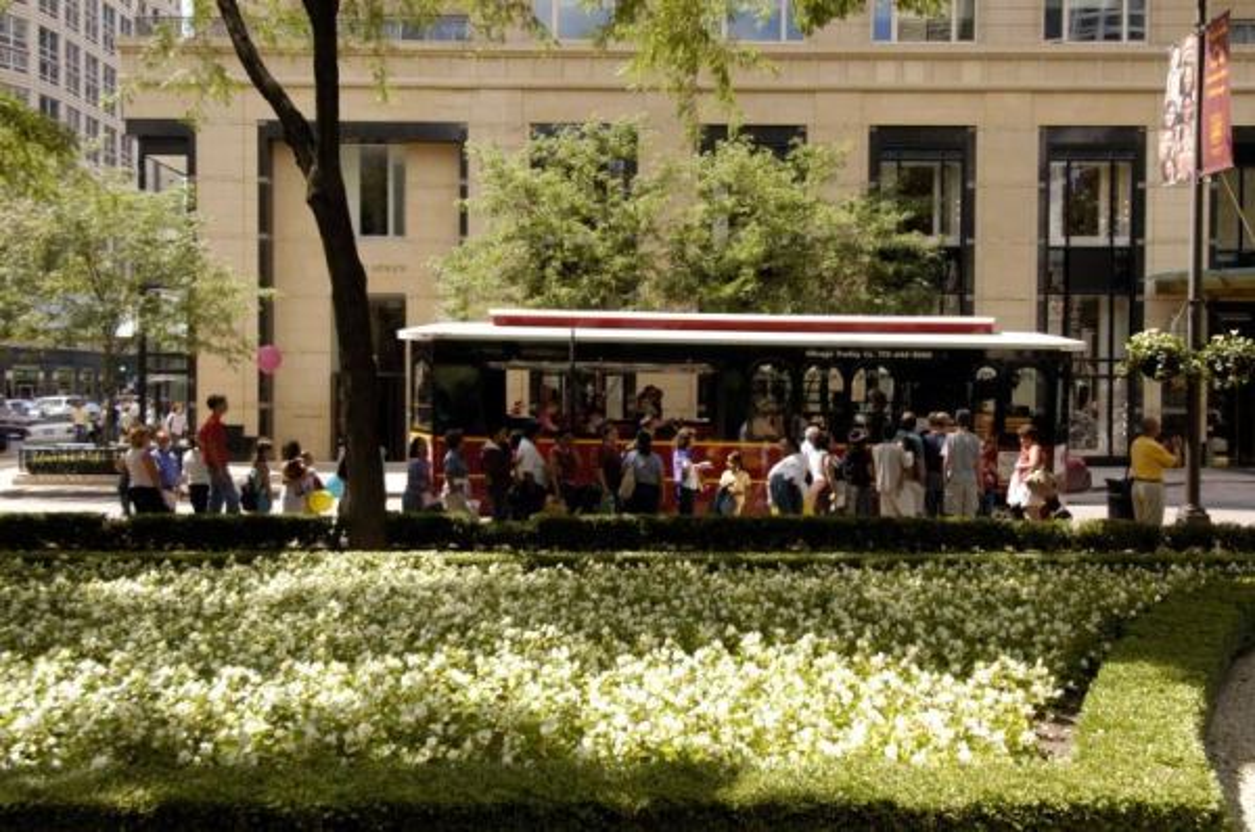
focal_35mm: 36
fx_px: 1253
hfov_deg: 53.2
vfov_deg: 36.8
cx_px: 628
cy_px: 416
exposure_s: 1/125
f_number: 8
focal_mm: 24
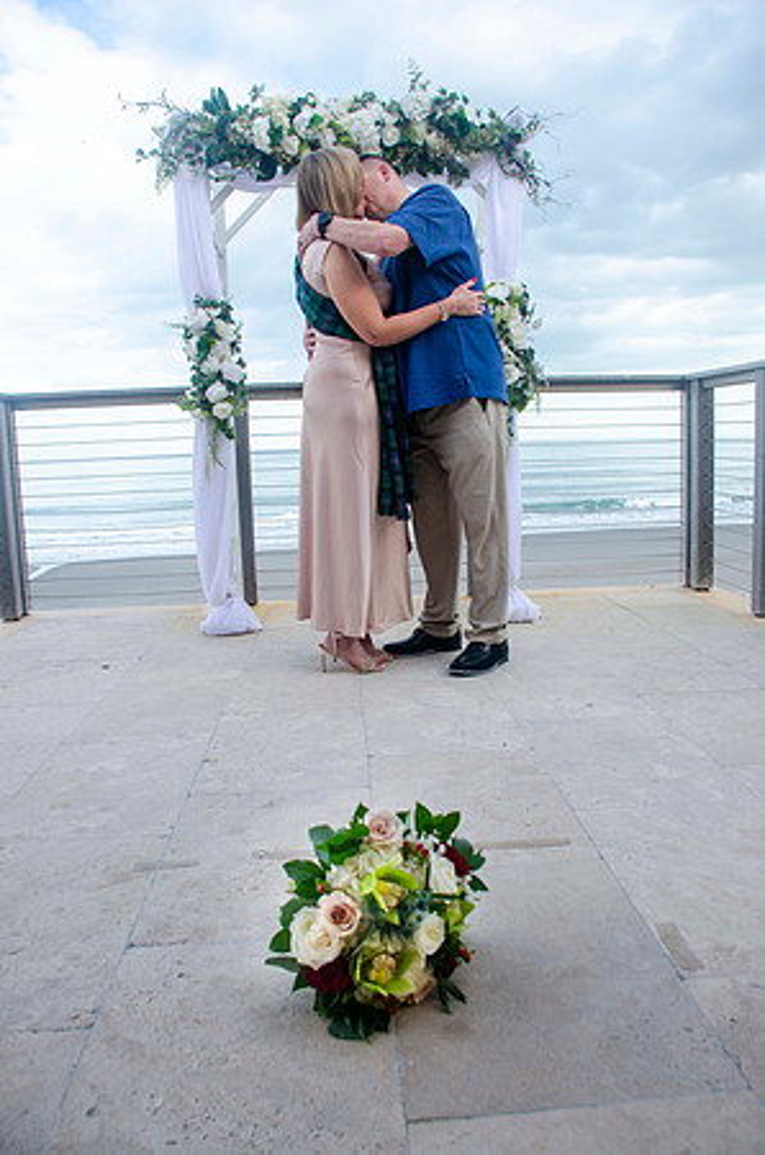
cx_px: 382
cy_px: 578
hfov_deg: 47.7
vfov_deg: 67.5
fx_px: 865
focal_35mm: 27
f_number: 5.6
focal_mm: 18
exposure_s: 1/250
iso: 100
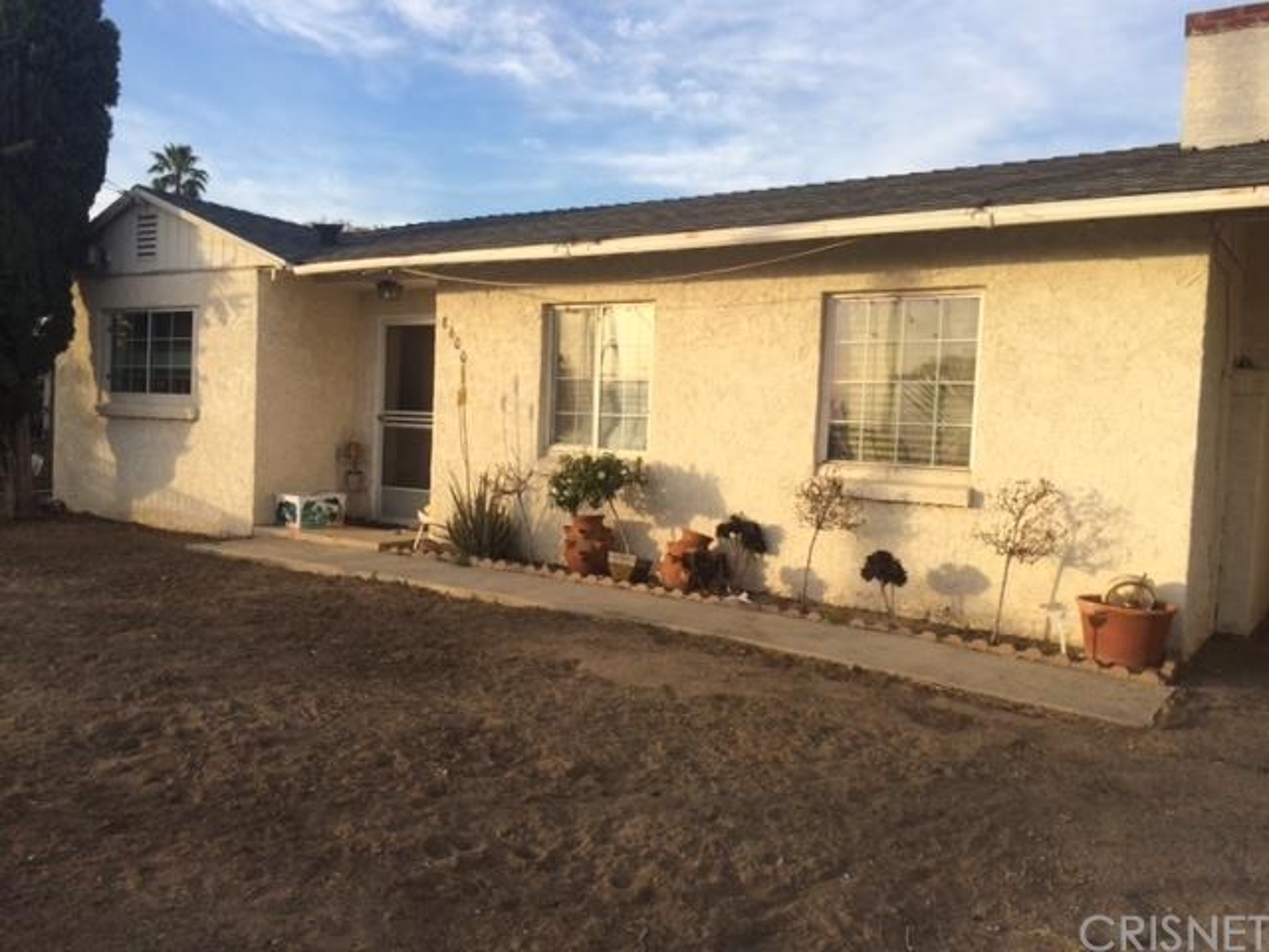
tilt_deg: -1.5
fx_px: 1063
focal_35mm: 29
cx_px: 634
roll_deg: -1.0
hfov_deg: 61.7
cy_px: 476
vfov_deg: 48.2
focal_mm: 4.15
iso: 32
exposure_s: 1/662
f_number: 2.2
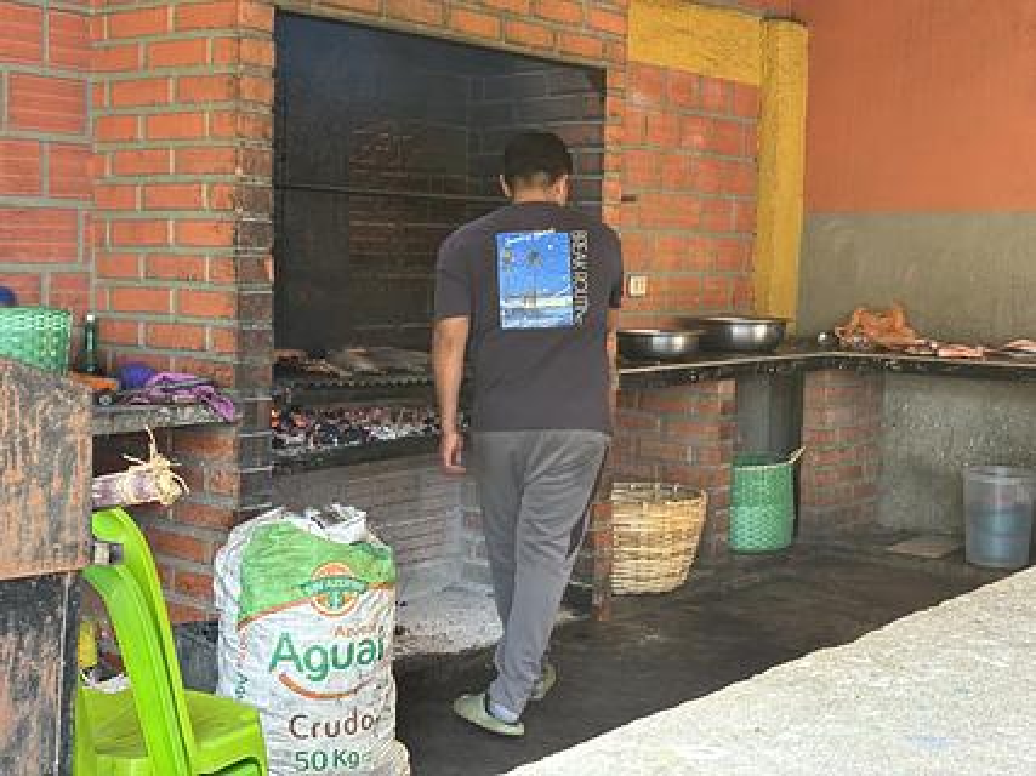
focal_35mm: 52
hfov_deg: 36.8
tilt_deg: -6.3
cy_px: 388
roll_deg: -1.1
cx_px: 518
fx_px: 1556
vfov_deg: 28.0
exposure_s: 1/60
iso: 64
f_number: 1.6
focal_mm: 5.96
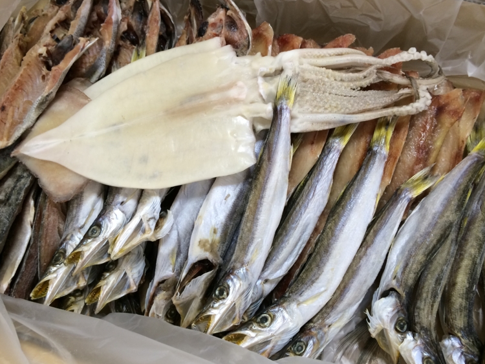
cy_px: 176
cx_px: 241
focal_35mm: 32
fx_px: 448
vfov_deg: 44.2
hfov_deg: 56.8
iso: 80
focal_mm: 4.12
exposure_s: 1/30
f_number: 2.2
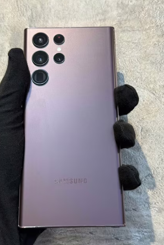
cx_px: 73
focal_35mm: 51
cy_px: 120
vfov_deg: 38.9
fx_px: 348
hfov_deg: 26.5
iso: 125
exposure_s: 1/50
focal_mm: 6.76
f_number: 1.78
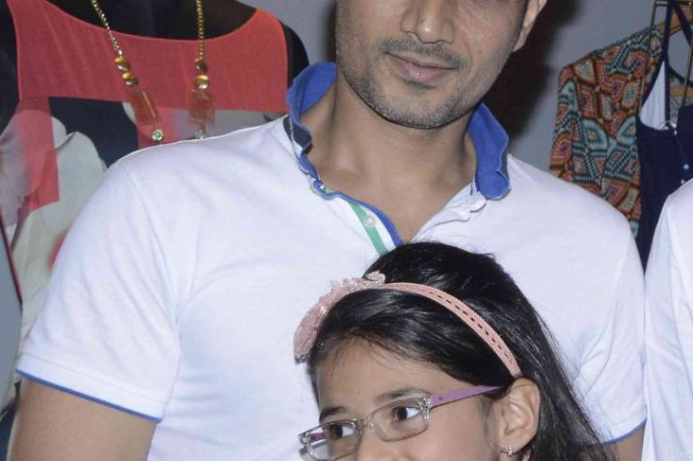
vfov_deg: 9.9
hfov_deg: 14.4
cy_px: 388
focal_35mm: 138
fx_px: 2655
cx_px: 834
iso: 800
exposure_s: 1/160
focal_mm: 28
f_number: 9
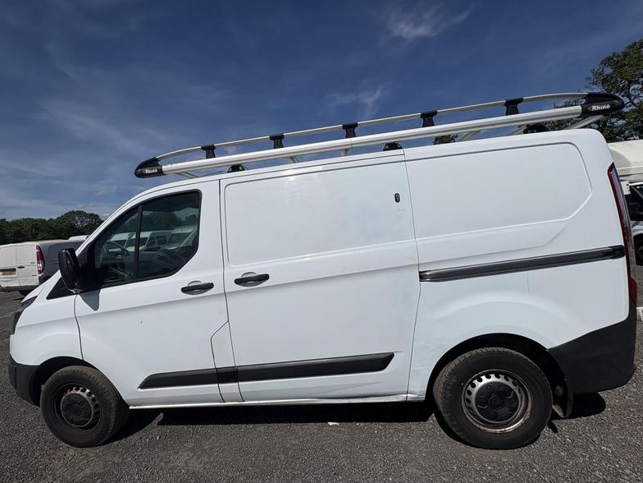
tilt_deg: -2.6
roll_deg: +1.3
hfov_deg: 94.4
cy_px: 258
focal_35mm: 16
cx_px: 301
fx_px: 297
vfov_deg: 78.0
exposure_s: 1/9009
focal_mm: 2.22
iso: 40
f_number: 2.2
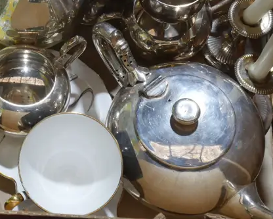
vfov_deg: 20.7
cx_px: 46
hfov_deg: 25.8
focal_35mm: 72
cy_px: 12
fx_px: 582
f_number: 9
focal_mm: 15
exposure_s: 1/60
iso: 1000
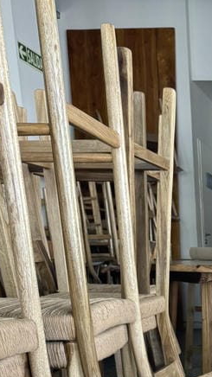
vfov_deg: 30.6
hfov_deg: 18.0
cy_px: 431
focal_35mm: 60
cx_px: 314
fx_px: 600
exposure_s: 1/112
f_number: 1.78
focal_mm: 6.76
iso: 200
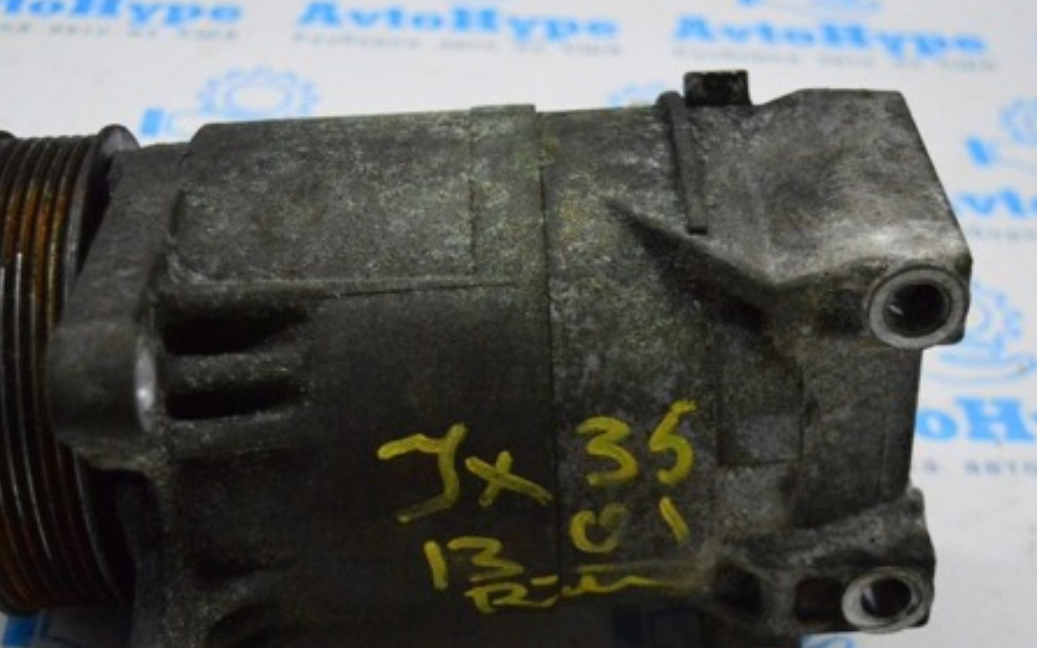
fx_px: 1801
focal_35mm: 64
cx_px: 480
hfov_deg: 32.1
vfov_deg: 20.4
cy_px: 388
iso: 6400
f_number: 4.2
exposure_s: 1/800
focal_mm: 29
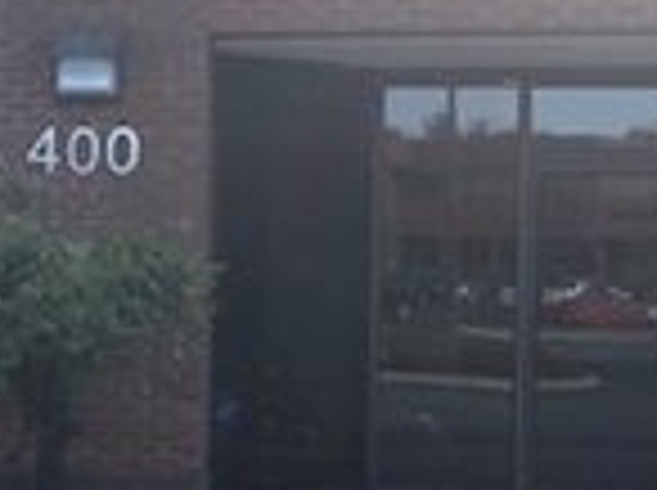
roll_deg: -0.4
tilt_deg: -1.4
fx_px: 1819
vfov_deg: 15.4
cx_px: 9
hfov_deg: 19.9
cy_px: 267
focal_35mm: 96
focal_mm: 3.99
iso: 20
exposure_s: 1/470
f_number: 1.8
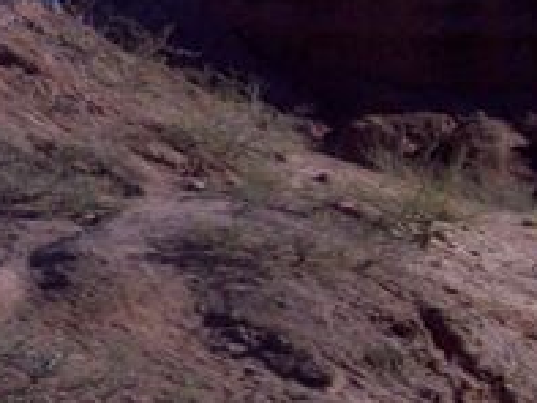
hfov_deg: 11.6
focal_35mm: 155
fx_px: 2406
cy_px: 52
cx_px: -482
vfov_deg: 9.5
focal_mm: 6.2
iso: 80
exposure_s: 1/422
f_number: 5.6
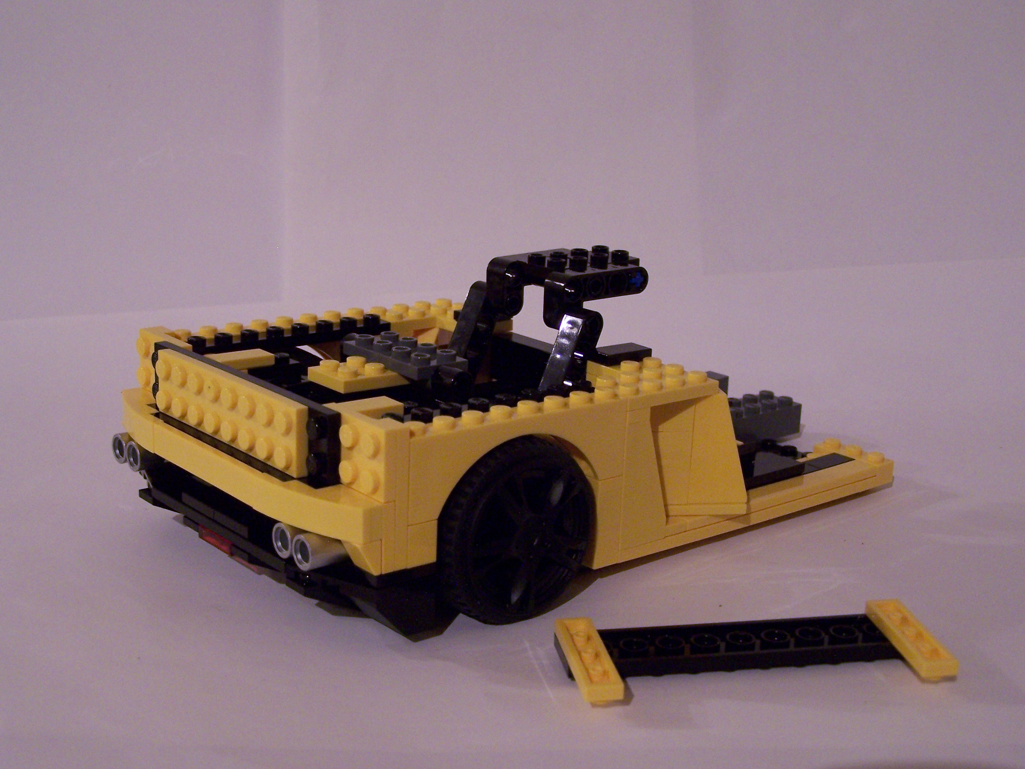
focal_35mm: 51
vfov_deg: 28.6
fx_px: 1510
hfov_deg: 37.5
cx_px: 512
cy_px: 384
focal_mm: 8.5
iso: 200
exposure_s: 1/8
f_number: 3
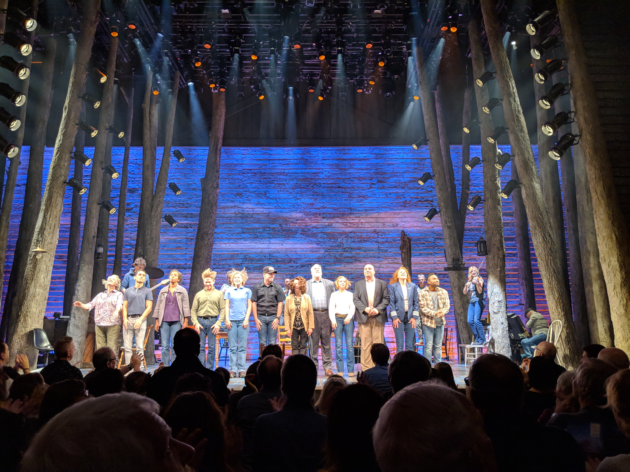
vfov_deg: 51.4
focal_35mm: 27
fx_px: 491
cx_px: 315
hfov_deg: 65.3
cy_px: 236
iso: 81
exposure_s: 1/120
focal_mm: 4.44
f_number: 1.8
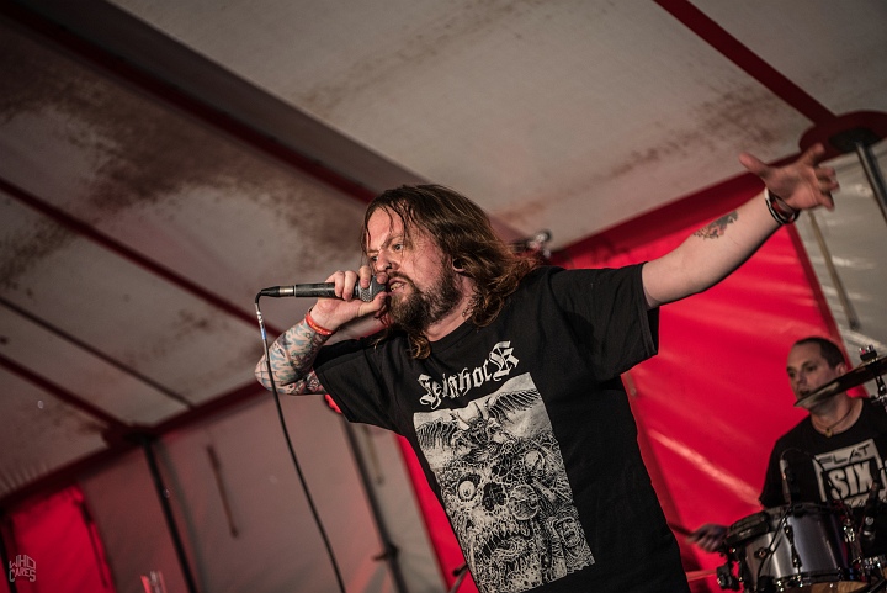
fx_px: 1726
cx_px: 444
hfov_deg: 28.8
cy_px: 296
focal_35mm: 70
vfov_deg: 19.5
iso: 640
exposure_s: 1/100
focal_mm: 70
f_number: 2.8
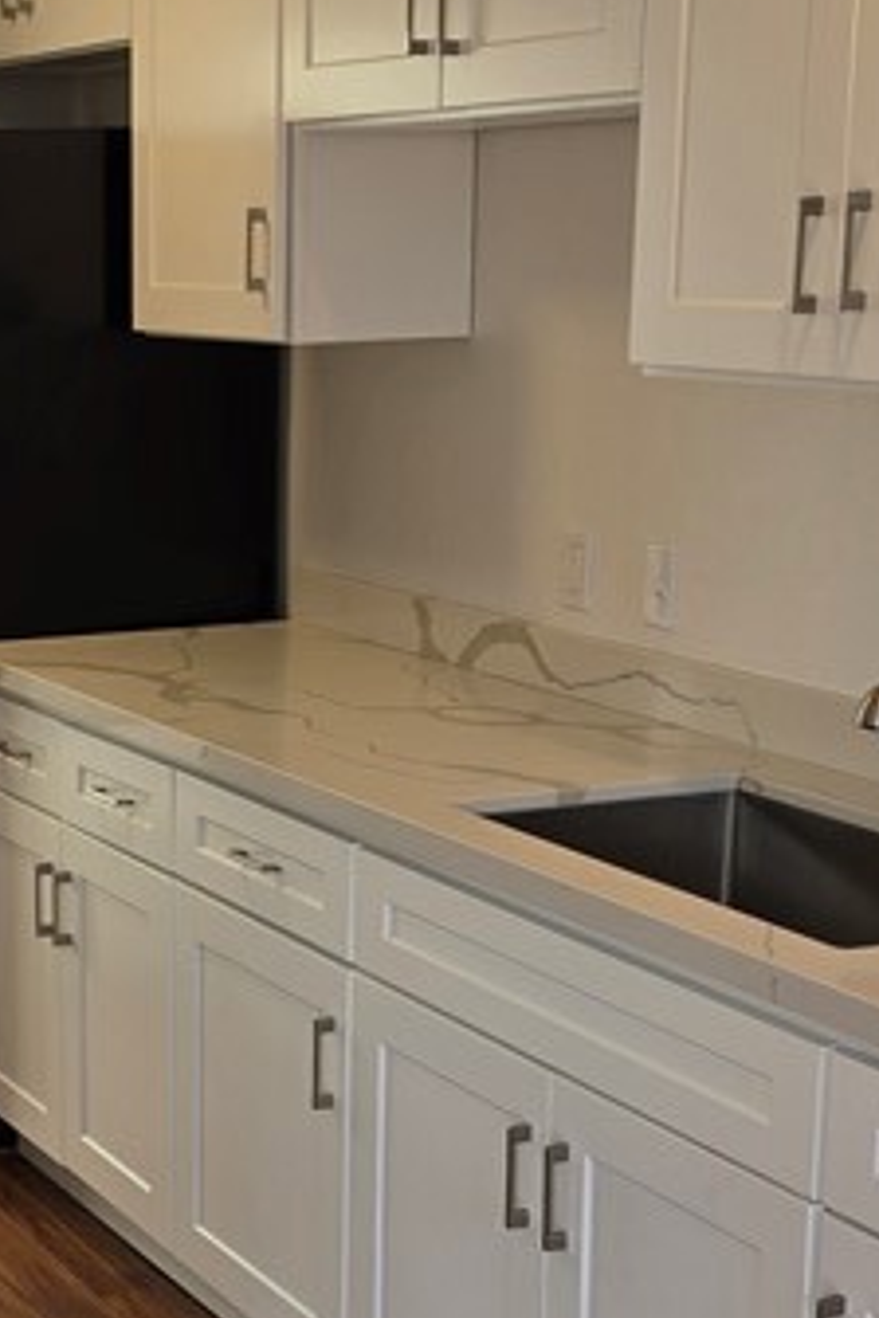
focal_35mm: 73
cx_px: 20
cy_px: 941
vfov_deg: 27.4
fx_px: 2673
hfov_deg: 18.2
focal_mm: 6.5
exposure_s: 1/120
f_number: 1.4
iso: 12
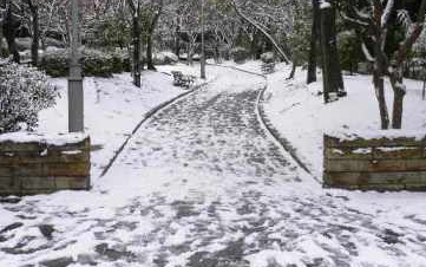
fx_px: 534
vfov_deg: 27.7
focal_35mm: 46
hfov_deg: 43.4
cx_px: 198
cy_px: 72
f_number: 5.6
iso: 80
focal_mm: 5.8
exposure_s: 1/160
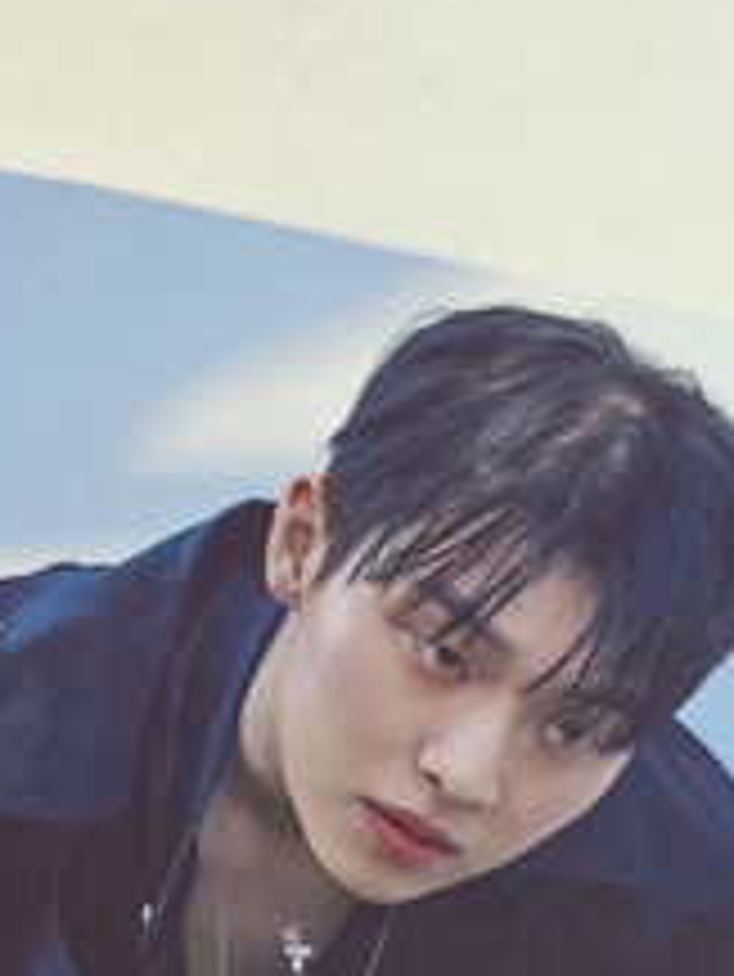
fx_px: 2994
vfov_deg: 15.6
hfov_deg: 12.5
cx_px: -666
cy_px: 1822
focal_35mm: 106
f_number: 2.8
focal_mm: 8.72
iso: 250
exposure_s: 1/50
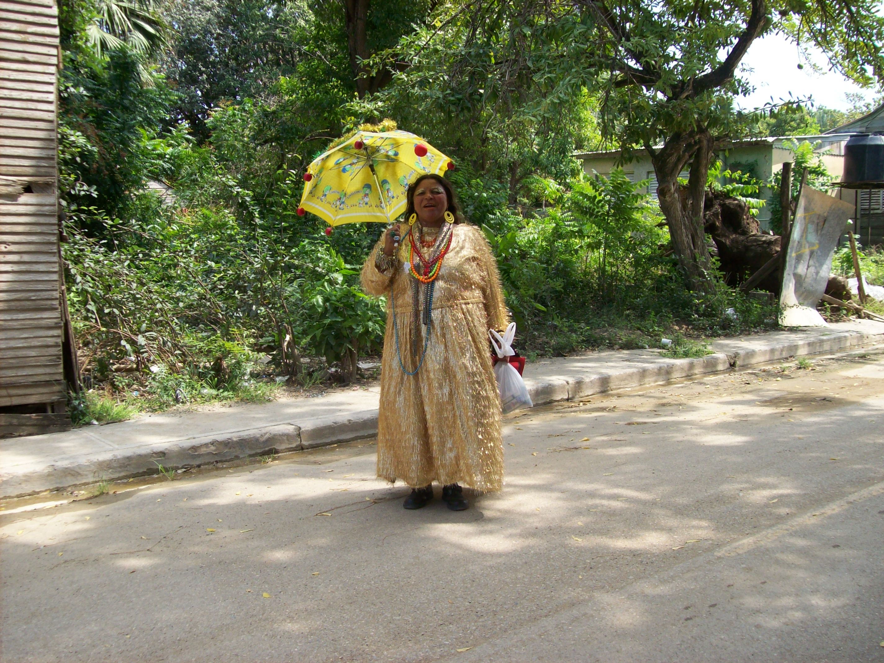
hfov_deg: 51.4
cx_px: 442
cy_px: 332
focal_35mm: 36
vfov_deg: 39.6
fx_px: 919
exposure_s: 1/525
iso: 80
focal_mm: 6
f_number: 2.7
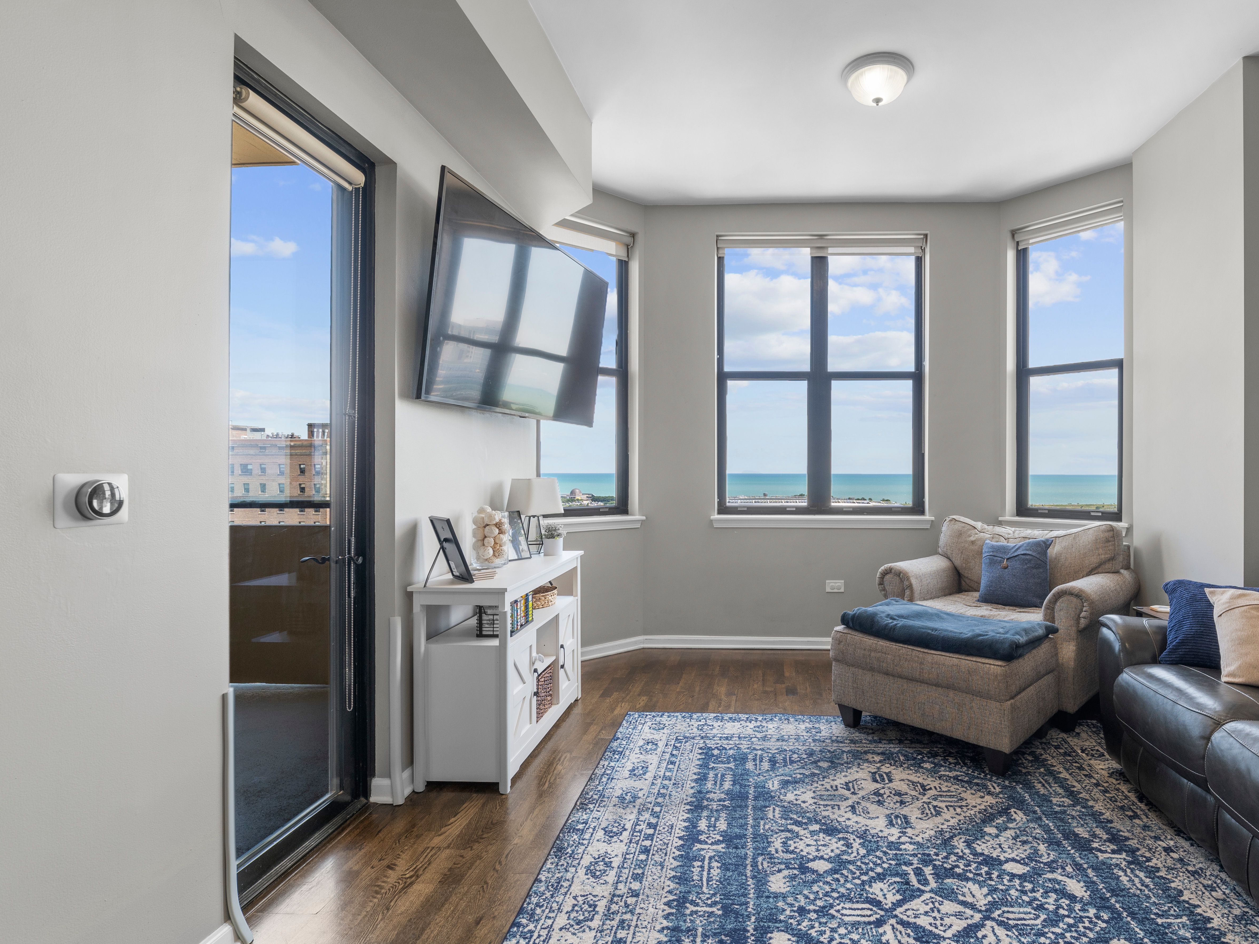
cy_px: 453
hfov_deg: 89.8
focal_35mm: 17
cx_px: 759
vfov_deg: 74.7
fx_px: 618
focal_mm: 14
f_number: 8
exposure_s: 1/13
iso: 250
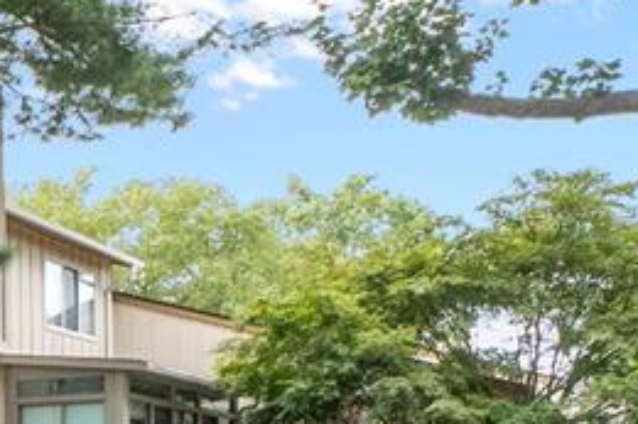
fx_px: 1116
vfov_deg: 20.0
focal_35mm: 63
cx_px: -233
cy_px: 534
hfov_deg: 26.2
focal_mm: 8
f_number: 10
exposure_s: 1/25
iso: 400
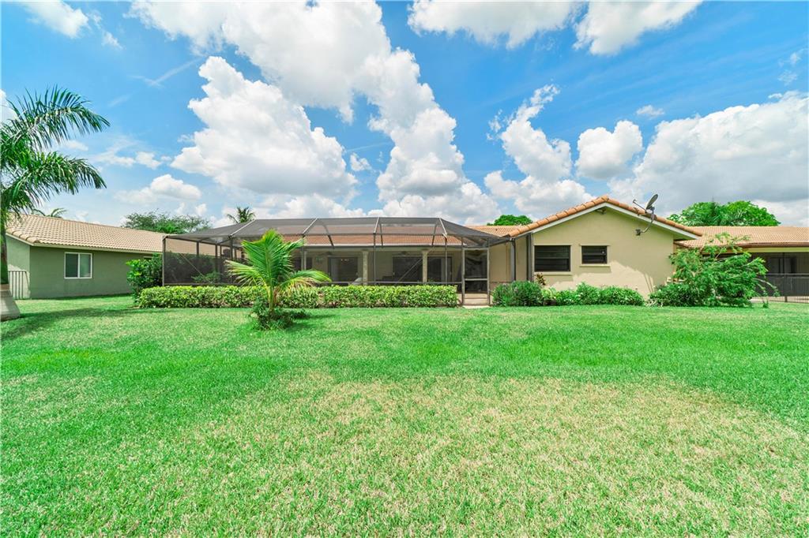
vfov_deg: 77.3
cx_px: 404
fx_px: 337
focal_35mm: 15
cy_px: 269
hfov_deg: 100.4
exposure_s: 1/320
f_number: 11
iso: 100
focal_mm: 10
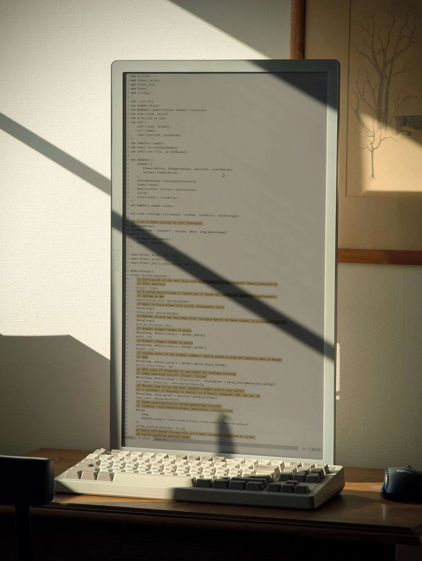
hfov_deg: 12.7
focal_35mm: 117
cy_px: 280
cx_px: 211
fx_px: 1897
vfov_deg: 16.8
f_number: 3.5
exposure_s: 1/129
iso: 18
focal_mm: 19
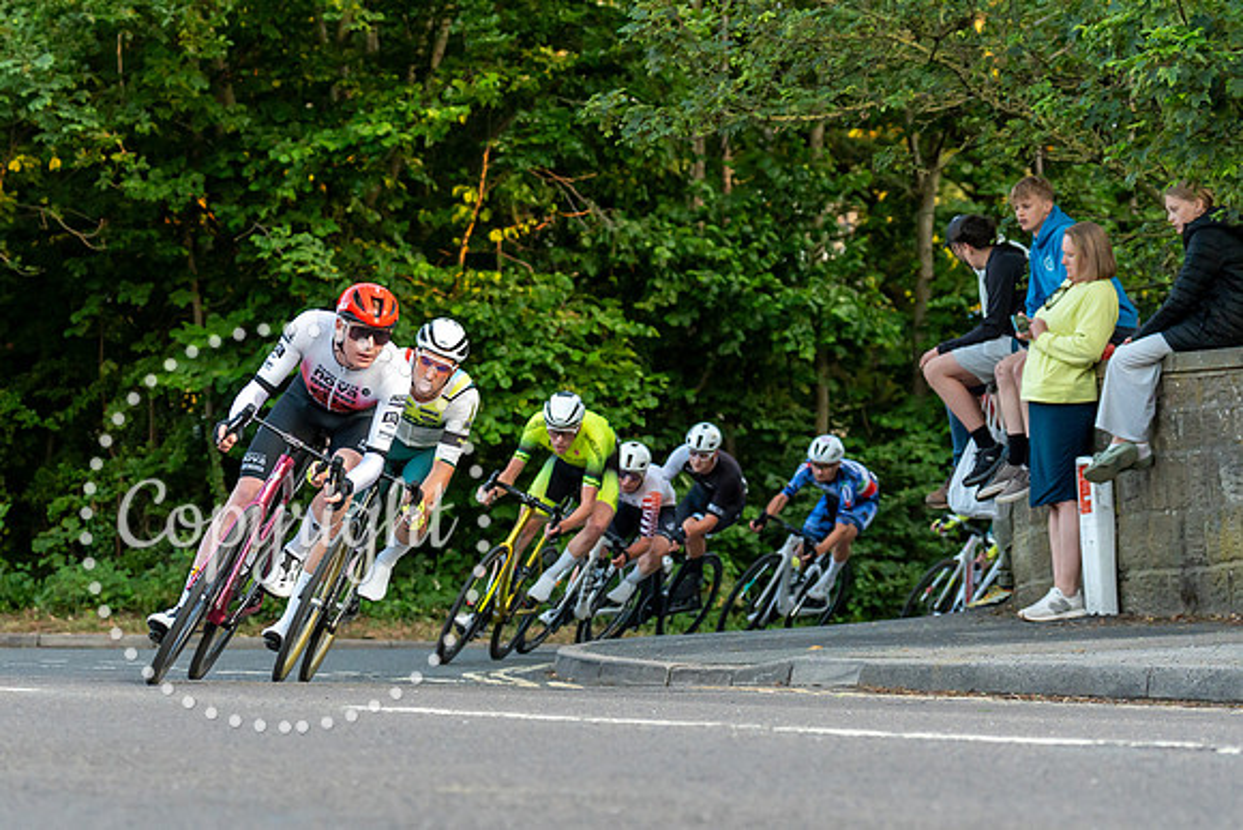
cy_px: 598
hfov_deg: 17.3
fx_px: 4059
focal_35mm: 118
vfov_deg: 11.6
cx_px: 348
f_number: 3.5
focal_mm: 70
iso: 1000
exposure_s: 1/800
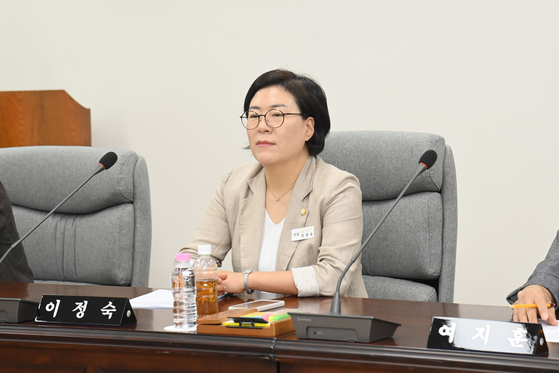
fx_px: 1863
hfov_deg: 17.1
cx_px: 280
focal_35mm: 120
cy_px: 186
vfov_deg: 11.4
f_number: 6.3
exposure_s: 1/250
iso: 3200
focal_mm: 120
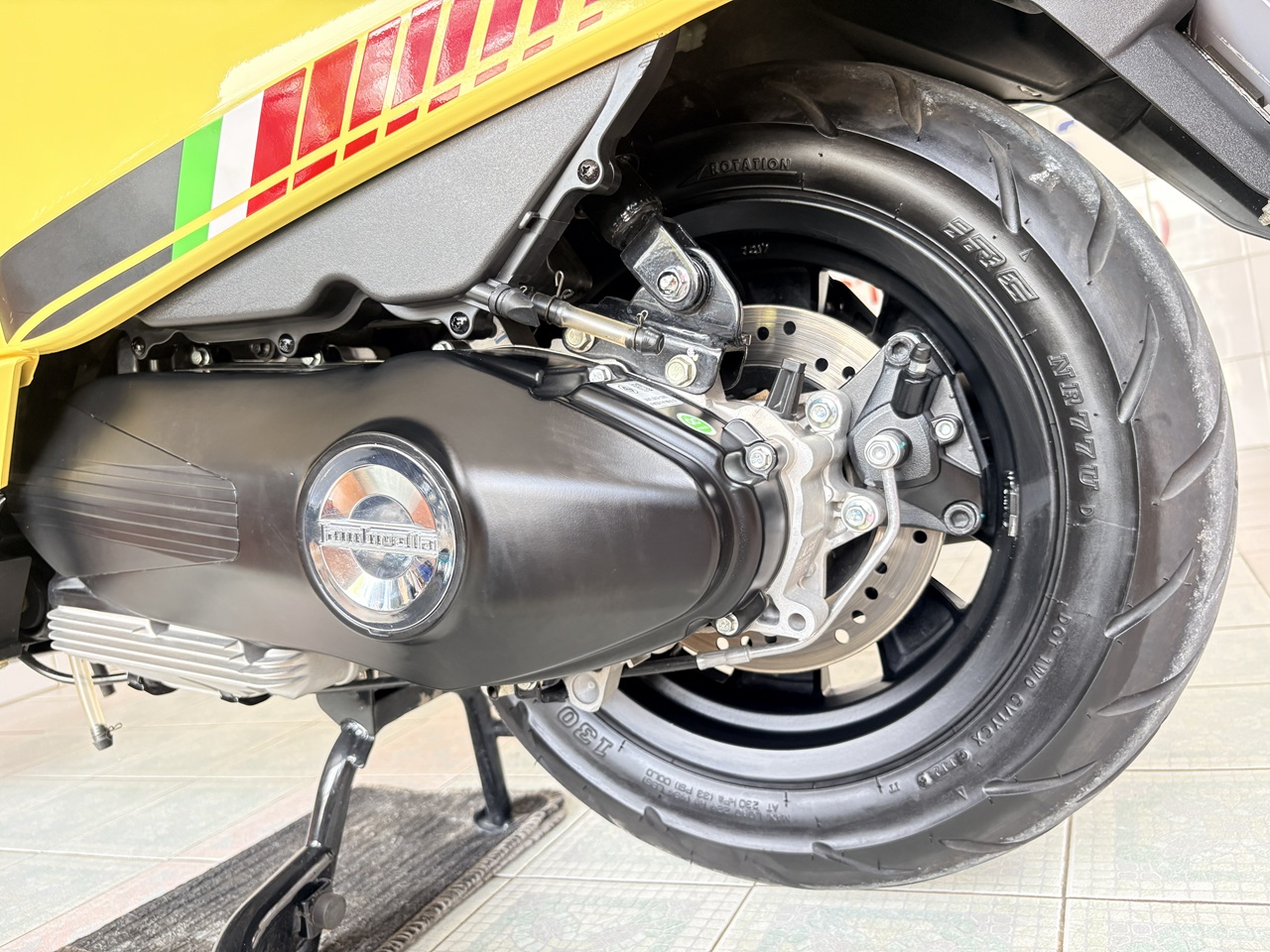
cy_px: 476
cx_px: 635
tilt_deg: -2.0
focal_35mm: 26
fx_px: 954
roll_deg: +10.3
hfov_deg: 67.3
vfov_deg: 53.1
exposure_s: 1/60
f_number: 1.6
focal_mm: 5.96
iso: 160
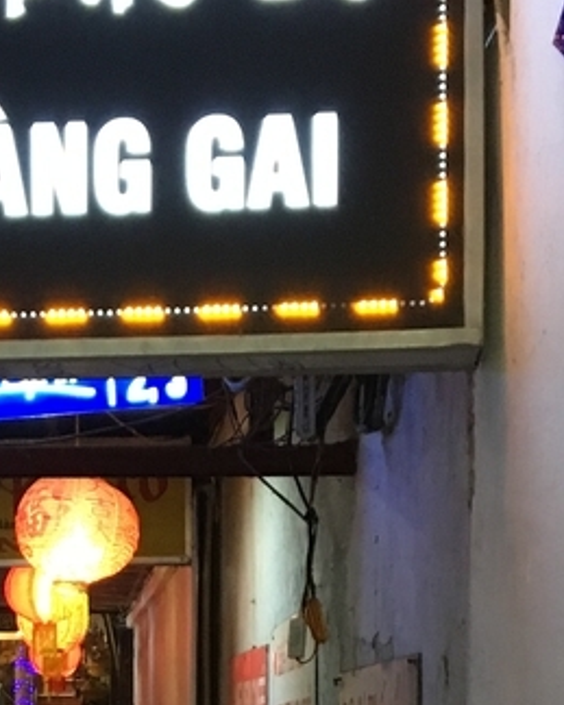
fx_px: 2192
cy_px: 857
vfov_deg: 17.4
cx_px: 46
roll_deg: -0.6
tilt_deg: -2.9
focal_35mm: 105
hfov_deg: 14.5
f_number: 2.2
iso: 200
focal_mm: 4.15
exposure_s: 1/17
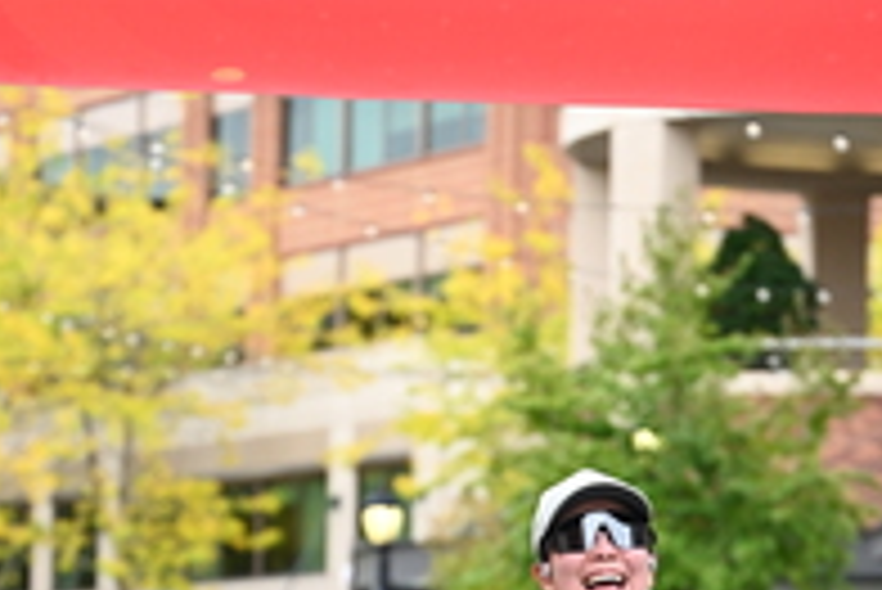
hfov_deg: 10.5
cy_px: 757
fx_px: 4805
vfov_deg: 7.0
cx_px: 520
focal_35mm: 196
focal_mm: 70
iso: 640
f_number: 2.8
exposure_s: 1/2000
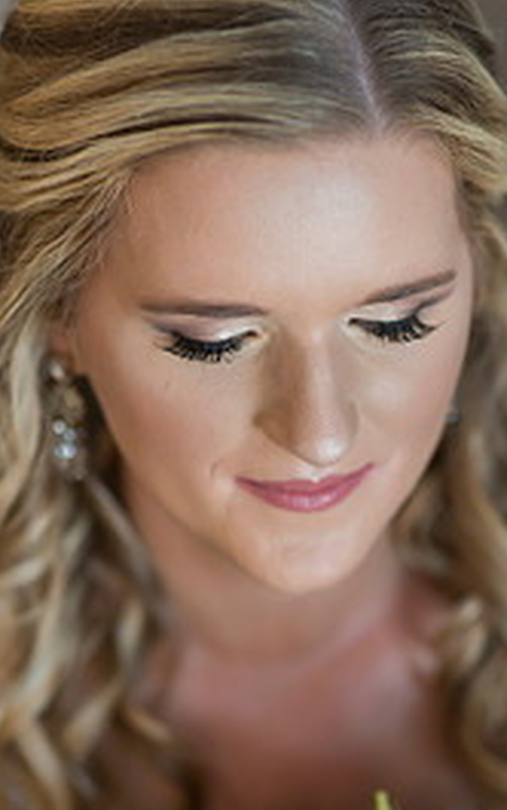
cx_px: 281
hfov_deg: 8.9
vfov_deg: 14.2
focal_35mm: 147
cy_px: 486
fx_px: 3245
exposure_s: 1/250
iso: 400
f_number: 1.6
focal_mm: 85
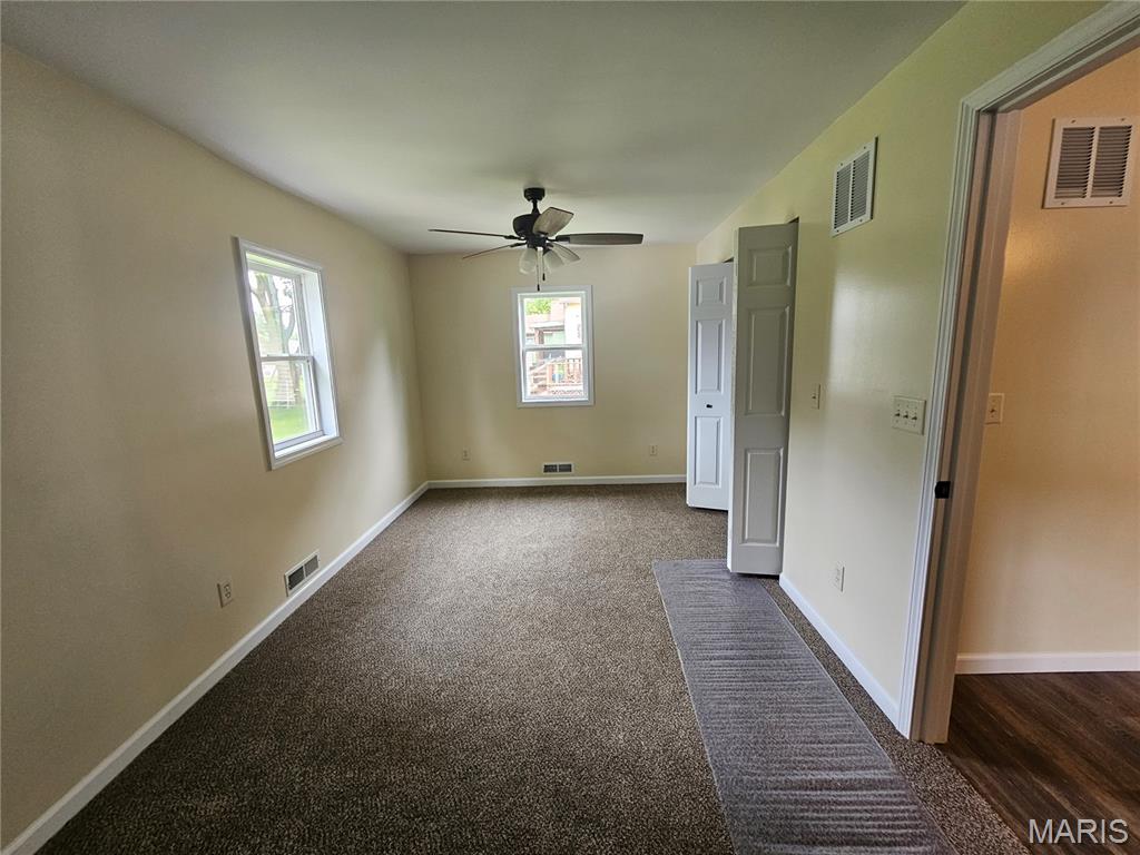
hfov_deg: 106.2
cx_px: 570
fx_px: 428
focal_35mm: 13
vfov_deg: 89.9
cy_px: 428
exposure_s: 1/60
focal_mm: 2.2
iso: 160
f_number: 2.2
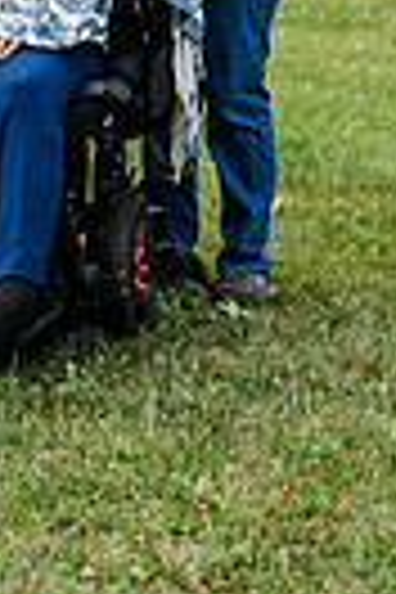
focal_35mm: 197
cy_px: -410
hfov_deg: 6.9
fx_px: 3250
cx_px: -124
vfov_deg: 10.0
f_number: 2.8
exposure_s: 1/320
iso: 400
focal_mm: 58
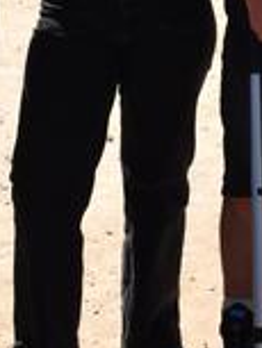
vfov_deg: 12.9
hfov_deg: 10.2
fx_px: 1461
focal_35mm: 145
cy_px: -167
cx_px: 228
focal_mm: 22
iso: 200
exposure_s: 1/400
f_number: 10
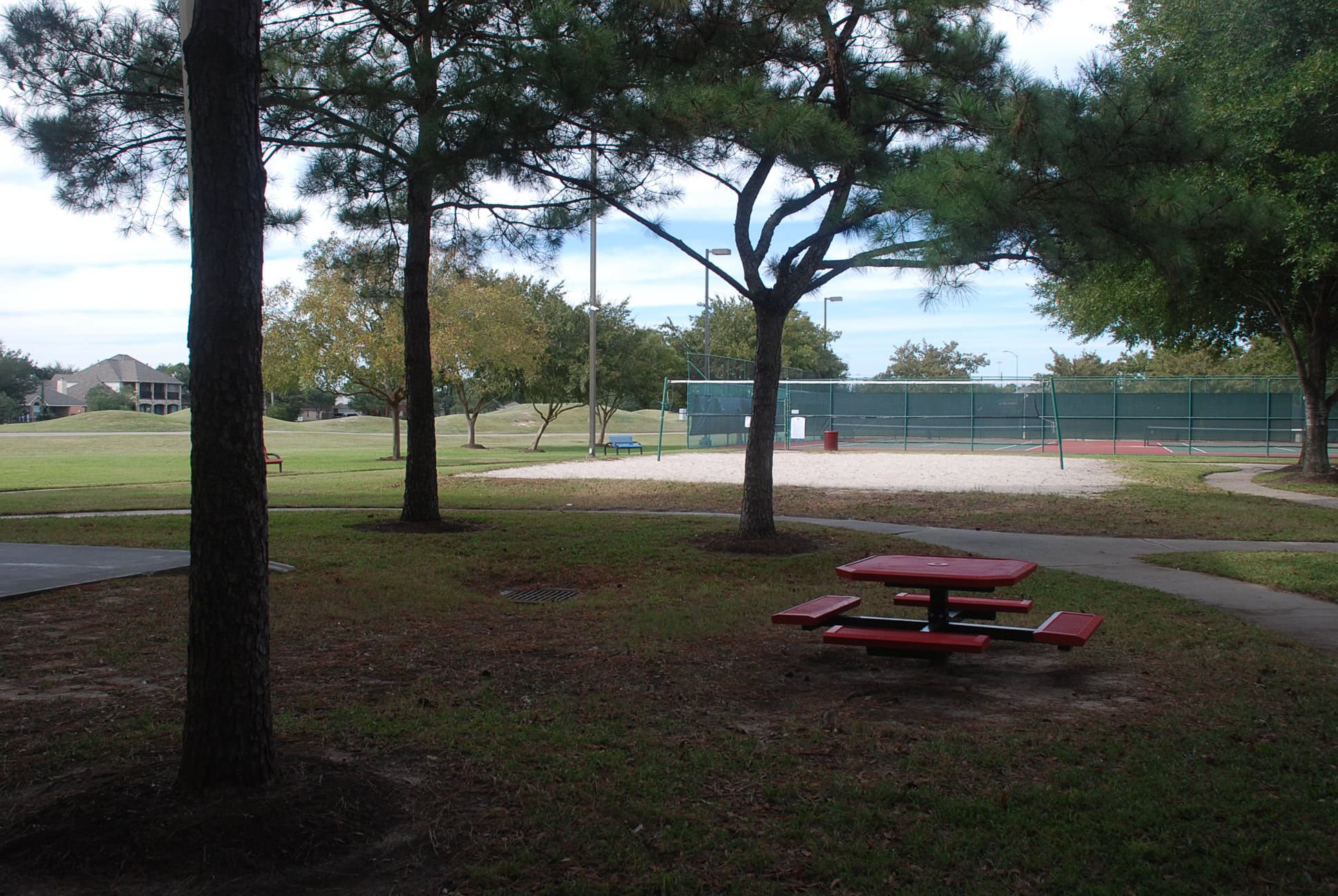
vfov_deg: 40.1
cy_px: 448
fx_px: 1228
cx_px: 669
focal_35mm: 33
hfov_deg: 57.2
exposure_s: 1/160
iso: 200
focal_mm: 22
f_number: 6.3
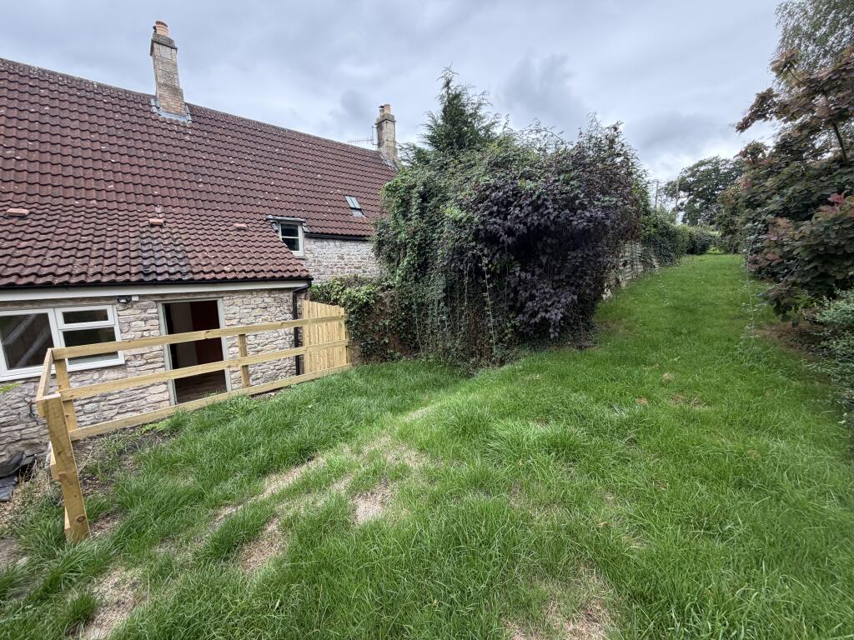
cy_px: 320
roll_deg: -0.4
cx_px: 427
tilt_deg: -9.0
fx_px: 345
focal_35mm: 14
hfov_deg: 102.1
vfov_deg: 85.7
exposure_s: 1/176
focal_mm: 2.22
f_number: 2.2
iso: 64
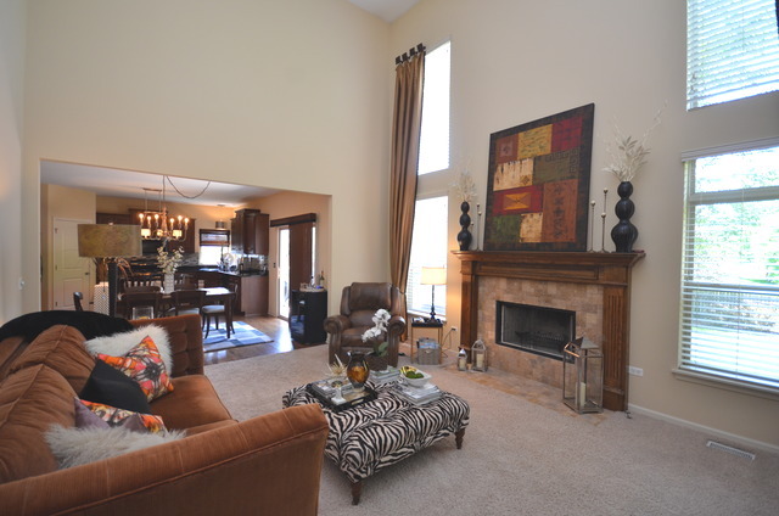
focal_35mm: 15
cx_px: 390
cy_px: 258
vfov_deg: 77.1
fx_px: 324
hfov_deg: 100.5
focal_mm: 10
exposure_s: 1/60
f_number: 4
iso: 640
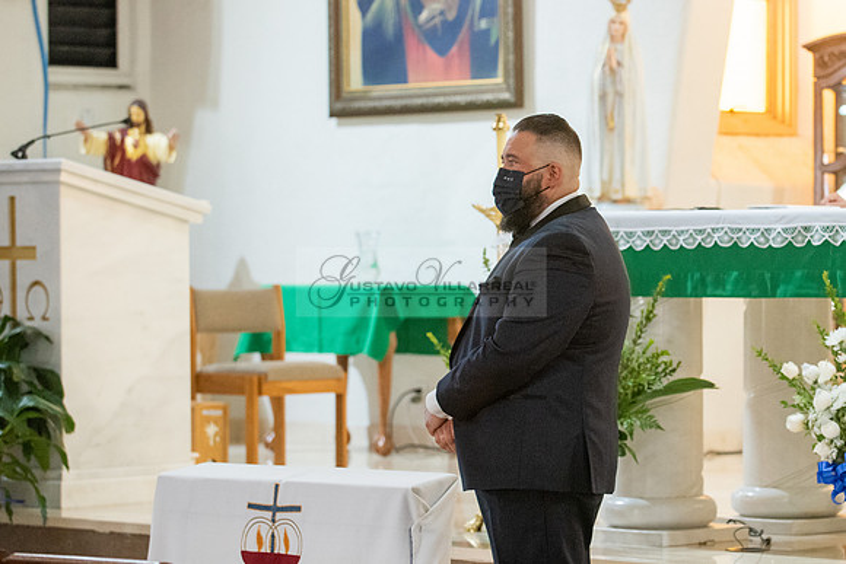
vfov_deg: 8.6
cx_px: 608
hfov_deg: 12.9
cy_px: 225
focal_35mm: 159
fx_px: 3739
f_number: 3.5
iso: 2000
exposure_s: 1/160
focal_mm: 105
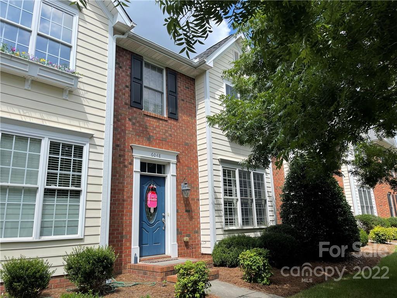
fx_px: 298
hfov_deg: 67.3
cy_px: 149
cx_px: 198
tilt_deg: +13.9
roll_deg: +2.5
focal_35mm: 26
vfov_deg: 53.1
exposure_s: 1/2336
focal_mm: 5.1
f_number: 1.6
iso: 32
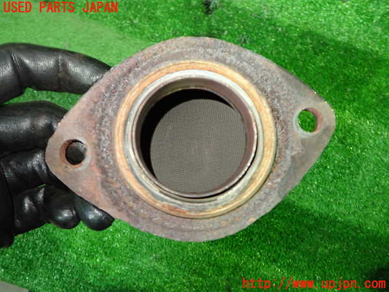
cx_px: 194
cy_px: 146
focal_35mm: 30
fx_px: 337
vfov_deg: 46.8
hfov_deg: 60.0
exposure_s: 1/30
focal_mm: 5.4
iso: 500
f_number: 2.3
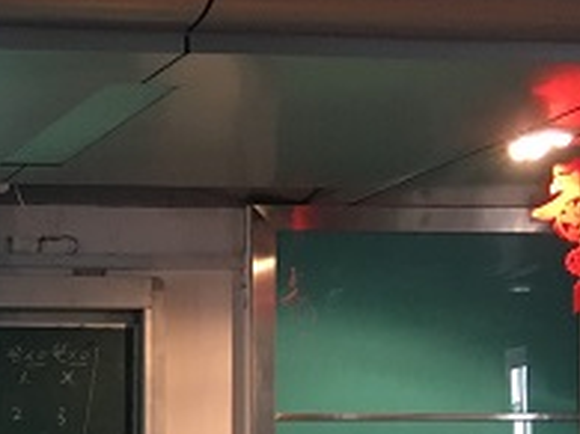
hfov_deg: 15.1
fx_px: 1993
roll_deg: +0.3
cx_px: -348
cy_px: 657
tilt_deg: +0.5
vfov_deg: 11.9
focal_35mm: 119
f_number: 2.2
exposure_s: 1/17
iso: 64
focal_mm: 4.15
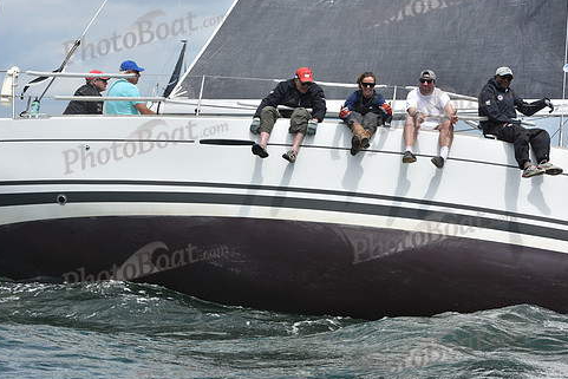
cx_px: 290
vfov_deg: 11.2
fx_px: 1941
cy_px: 188
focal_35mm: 123
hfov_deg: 16.6
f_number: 8
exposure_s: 1/1000
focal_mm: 102
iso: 250
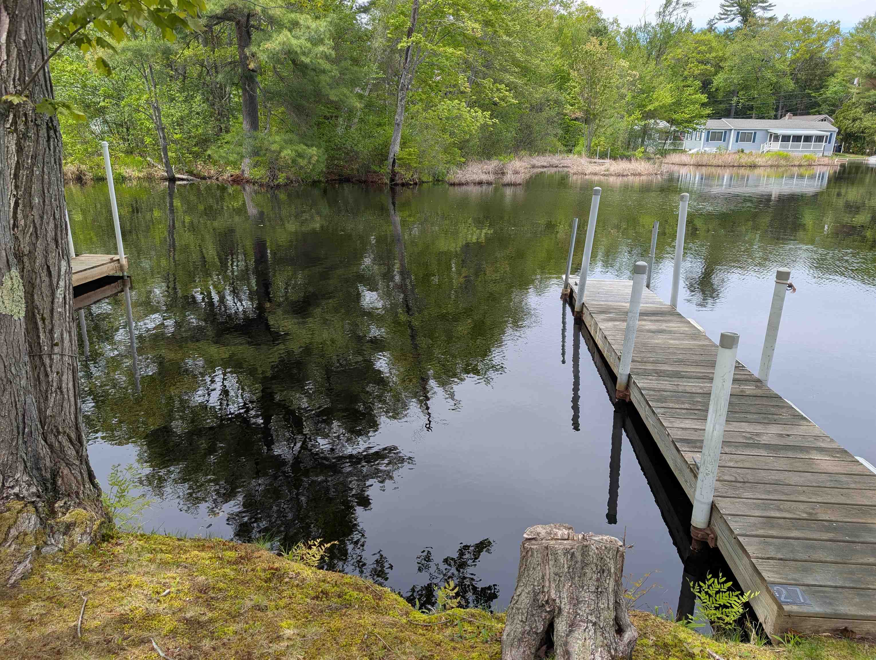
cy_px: 330
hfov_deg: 71.5
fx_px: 608
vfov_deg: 56.9
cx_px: 438
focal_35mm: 24
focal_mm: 6.9
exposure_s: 1/362
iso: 16
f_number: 1.68
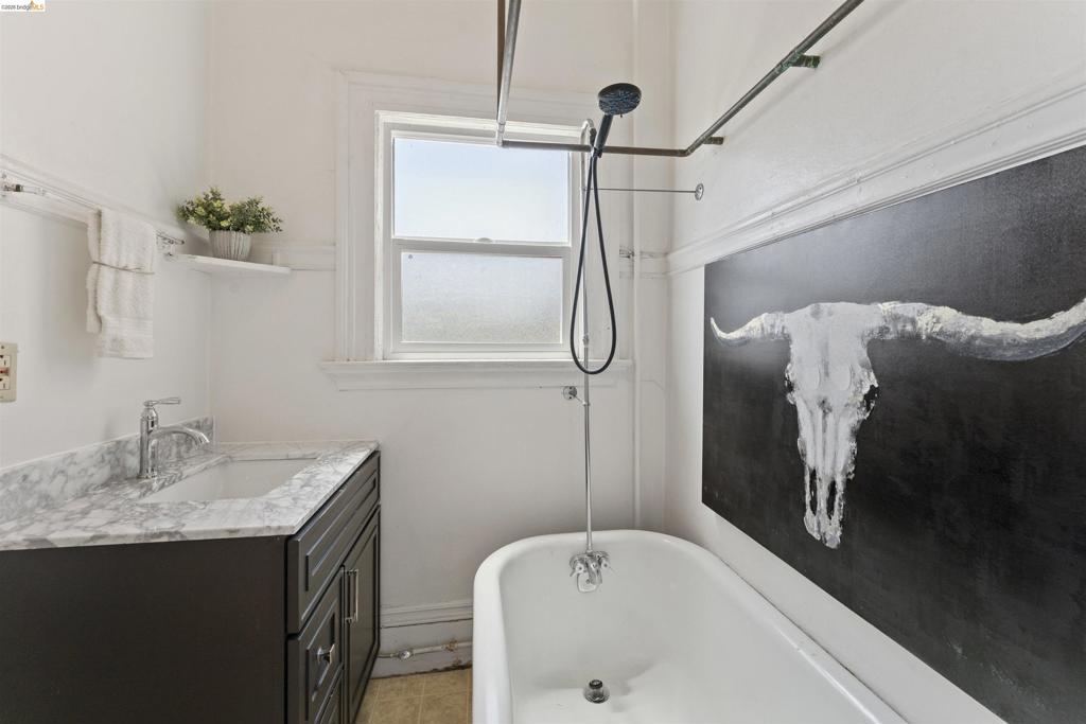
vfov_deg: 81.2
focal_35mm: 14
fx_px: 422
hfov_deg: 104.2
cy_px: 362
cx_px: 543
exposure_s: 1/25
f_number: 10
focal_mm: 14
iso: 250
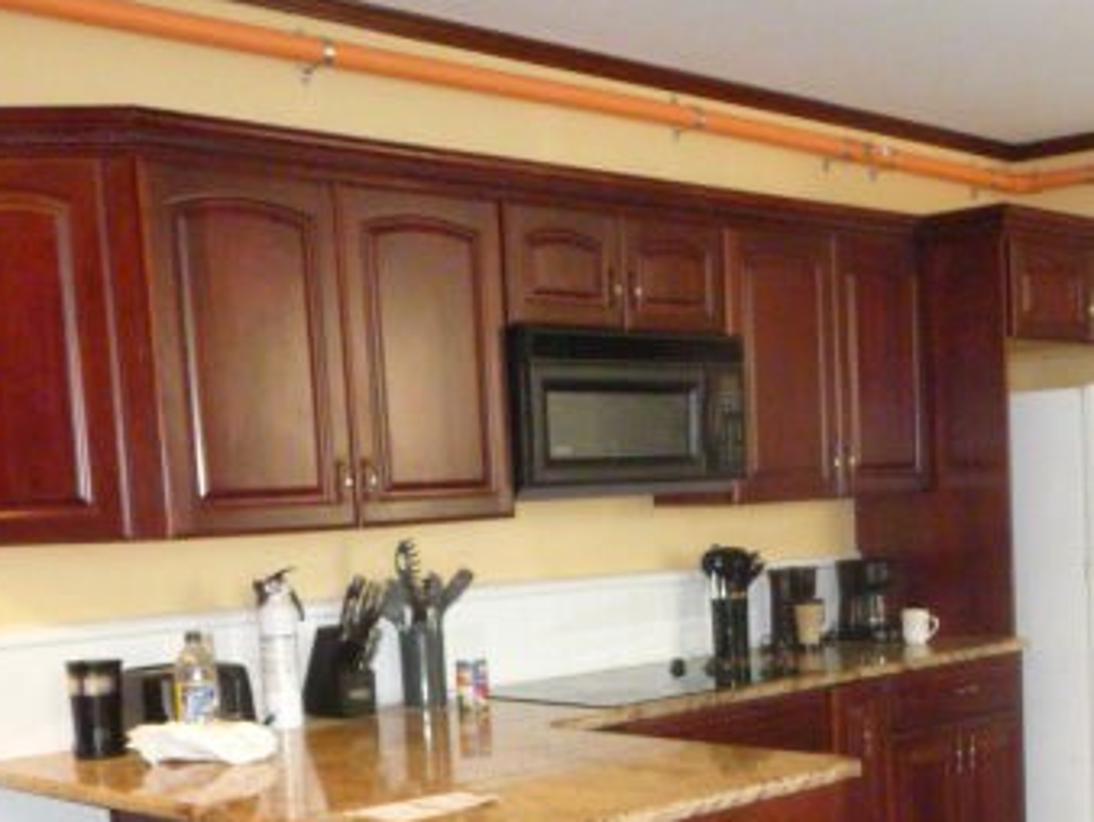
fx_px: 1676
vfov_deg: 26.8
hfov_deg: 35.3
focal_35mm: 53
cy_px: 699
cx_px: 835
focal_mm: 4.7
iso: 800
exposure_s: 1/30
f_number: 3.3
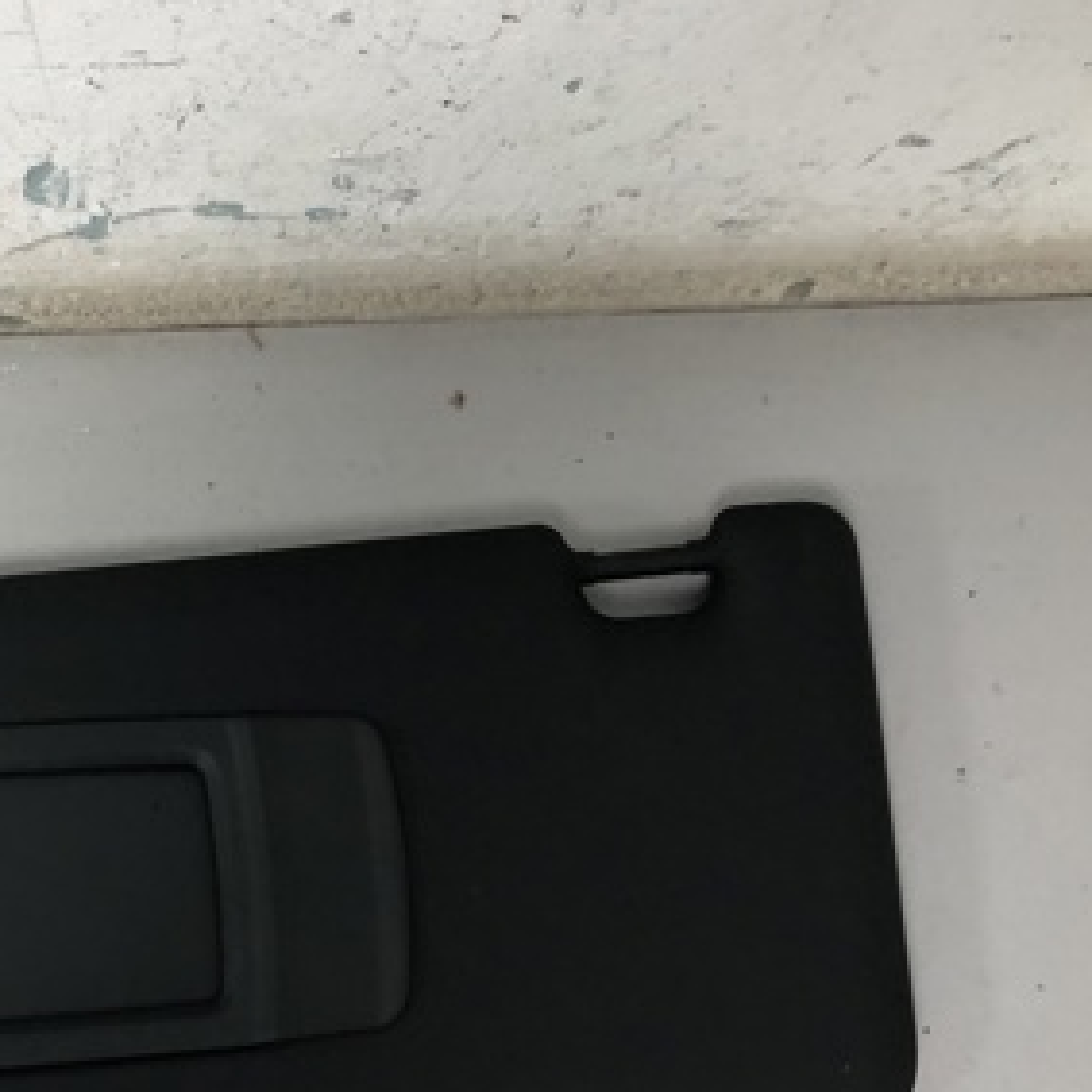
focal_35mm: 56
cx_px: 58
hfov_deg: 29.0
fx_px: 1999
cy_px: 884
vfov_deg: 29.8
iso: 32
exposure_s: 1/20
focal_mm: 4
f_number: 1.8
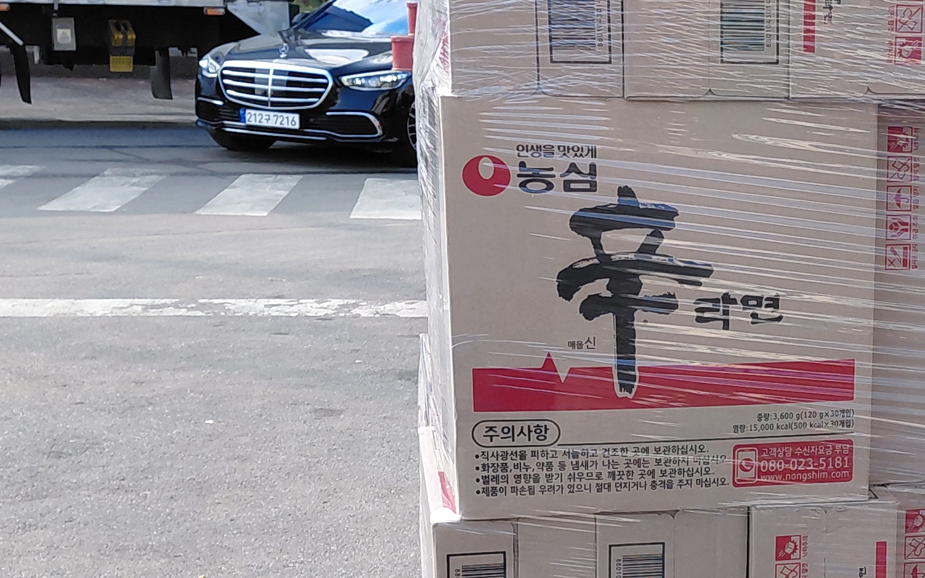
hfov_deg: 27.4
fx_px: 1815
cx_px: 863
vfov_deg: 17.9
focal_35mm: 72
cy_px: 461
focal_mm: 4.69
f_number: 1.8
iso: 50
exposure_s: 1/497
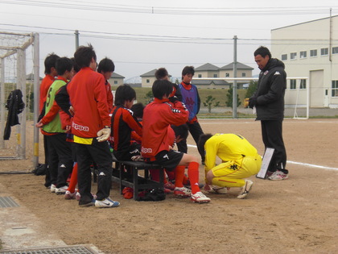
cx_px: 169
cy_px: 127
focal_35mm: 87
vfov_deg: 17.0
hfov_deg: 22.5
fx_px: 849
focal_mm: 14.49
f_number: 5
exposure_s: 1/250
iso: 64
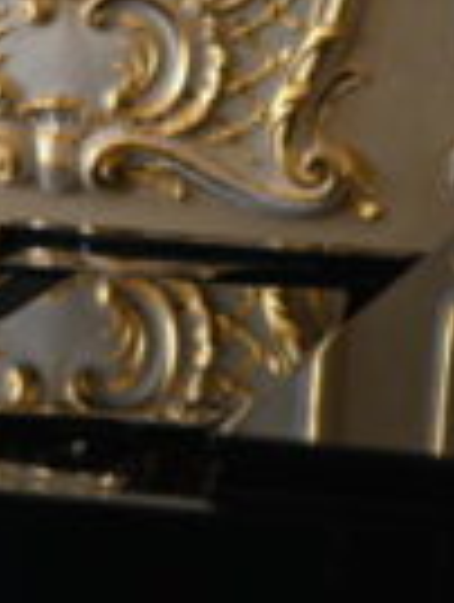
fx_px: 4201
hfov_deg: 6.0
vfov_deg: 8.2
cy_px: 207
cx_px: -537
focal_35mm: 241
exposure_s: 1/160
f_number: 2.8
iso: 320
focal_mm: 70
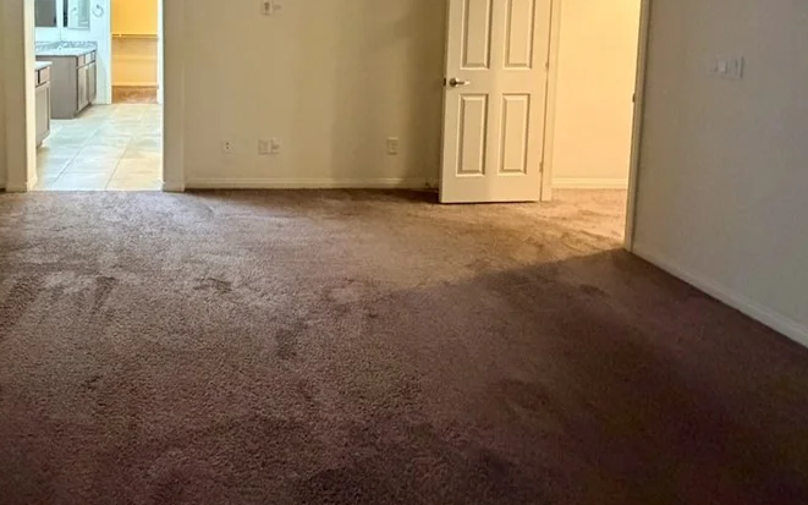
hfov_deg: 72.0
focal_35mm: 23
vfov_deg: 47.6
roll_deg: +0.2
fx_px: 506
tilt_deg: -4.4
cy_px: 50
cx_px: 205
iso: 1000
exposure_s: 1/60
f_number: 2.2
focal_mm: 2.22
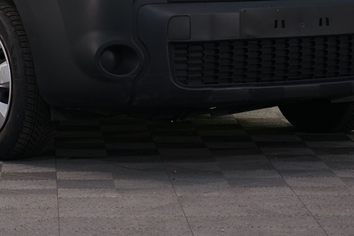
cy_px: -81
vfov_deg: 6.8
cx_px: 30
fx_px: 1976
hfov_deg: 10.2
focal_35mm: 201
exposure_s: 1/40
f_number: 5.6
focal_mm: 70
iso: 500
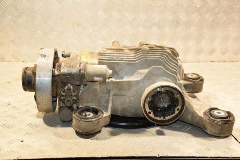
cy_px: 80
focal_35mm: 52
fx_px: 350
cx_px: 120
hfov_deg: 37.9
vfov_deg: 25.7
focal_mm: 35
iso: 800
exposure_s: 1/160
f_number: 5
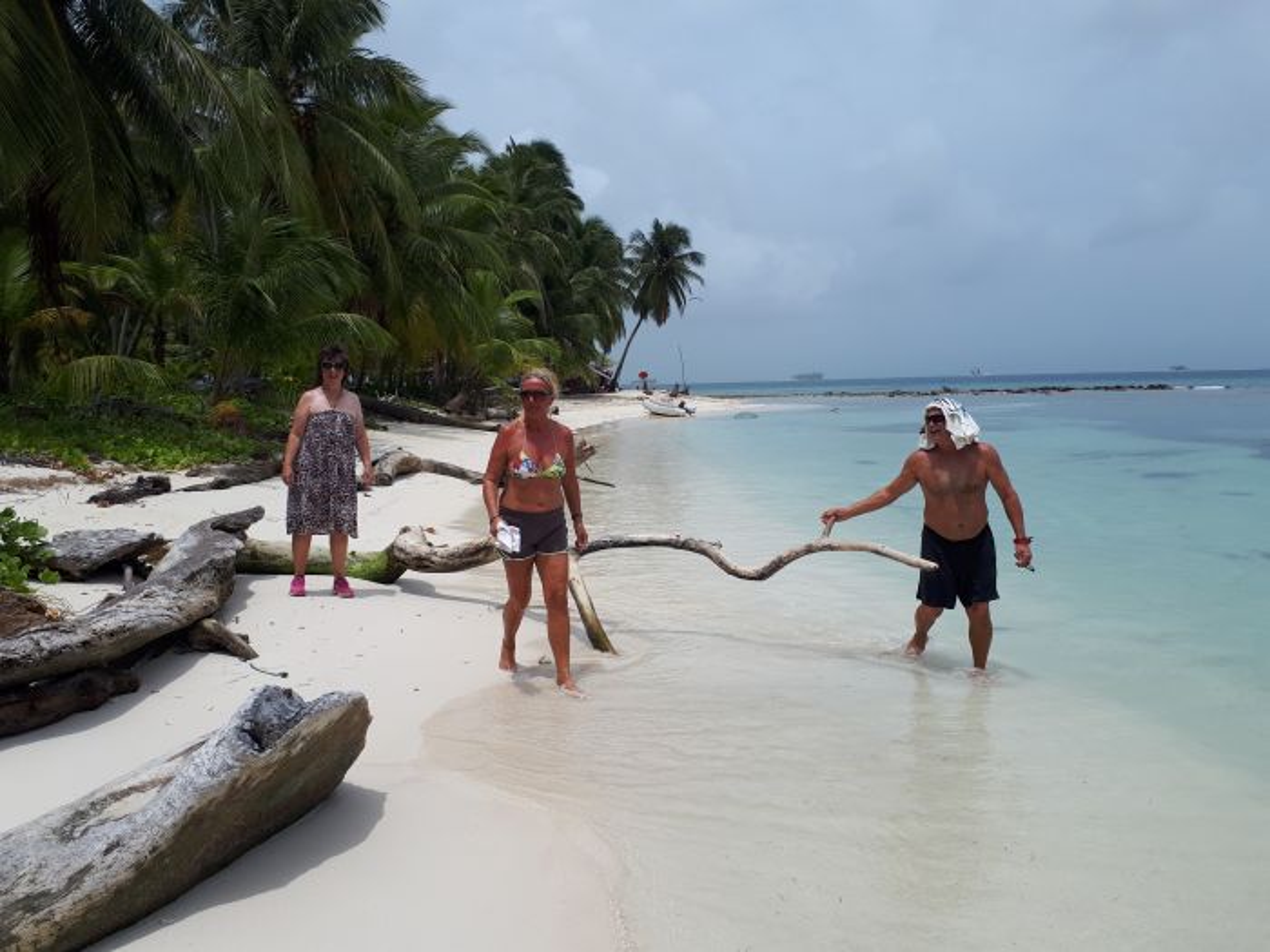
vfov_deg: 51.4
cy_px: 476
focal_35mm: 27
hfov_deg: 65.3
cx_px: 635
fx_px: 991
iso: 40
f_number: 1.9
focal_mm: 3.6
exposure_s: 1/3106
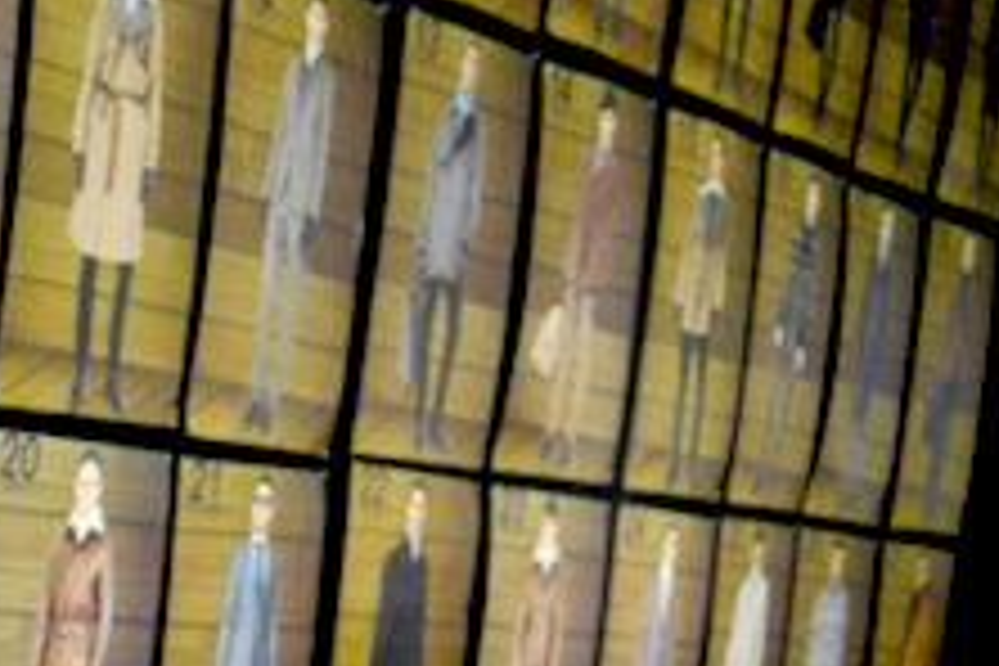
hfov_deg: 17.7
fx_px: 2969
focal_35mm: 107
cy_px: 963
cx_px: -342
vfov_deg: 12.3
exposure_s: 1/125
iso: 800
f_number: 4.1
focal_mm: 19
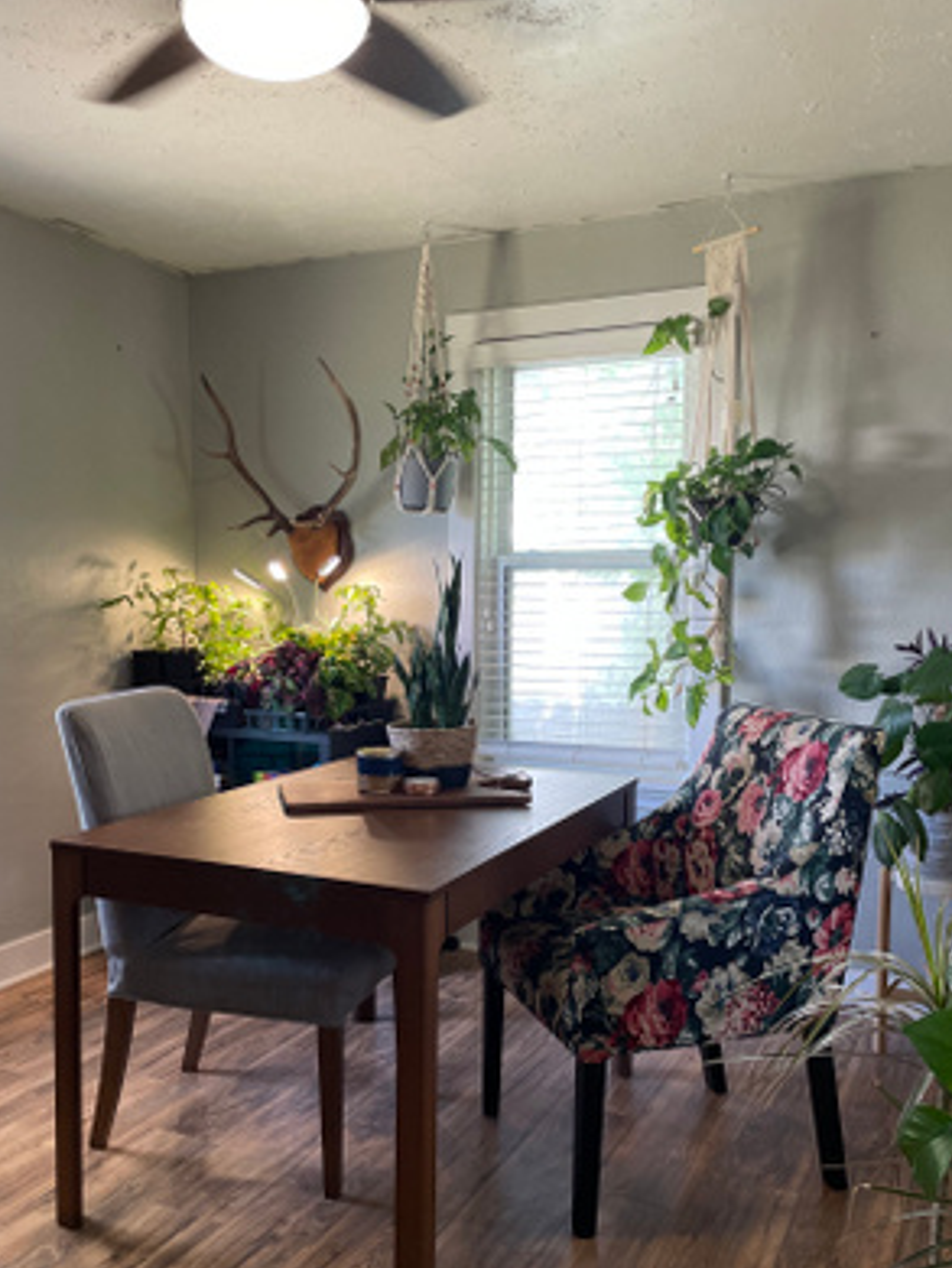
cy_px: 699
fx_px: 1172
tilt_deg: -5.4
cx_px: 416
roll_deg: -0.4
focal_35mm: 32
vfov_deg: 56.7
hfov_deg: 44.1
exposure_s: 1/60
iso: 160
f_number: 1.6
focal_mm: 4.2
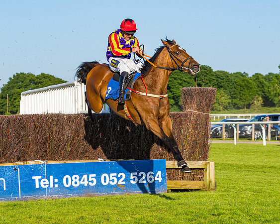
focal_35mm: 147
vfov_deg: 10.5
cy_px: 119
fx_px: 1221
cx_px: 148
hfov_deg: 13.1
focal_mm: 70
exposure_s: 1/1250
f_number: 4
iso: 200
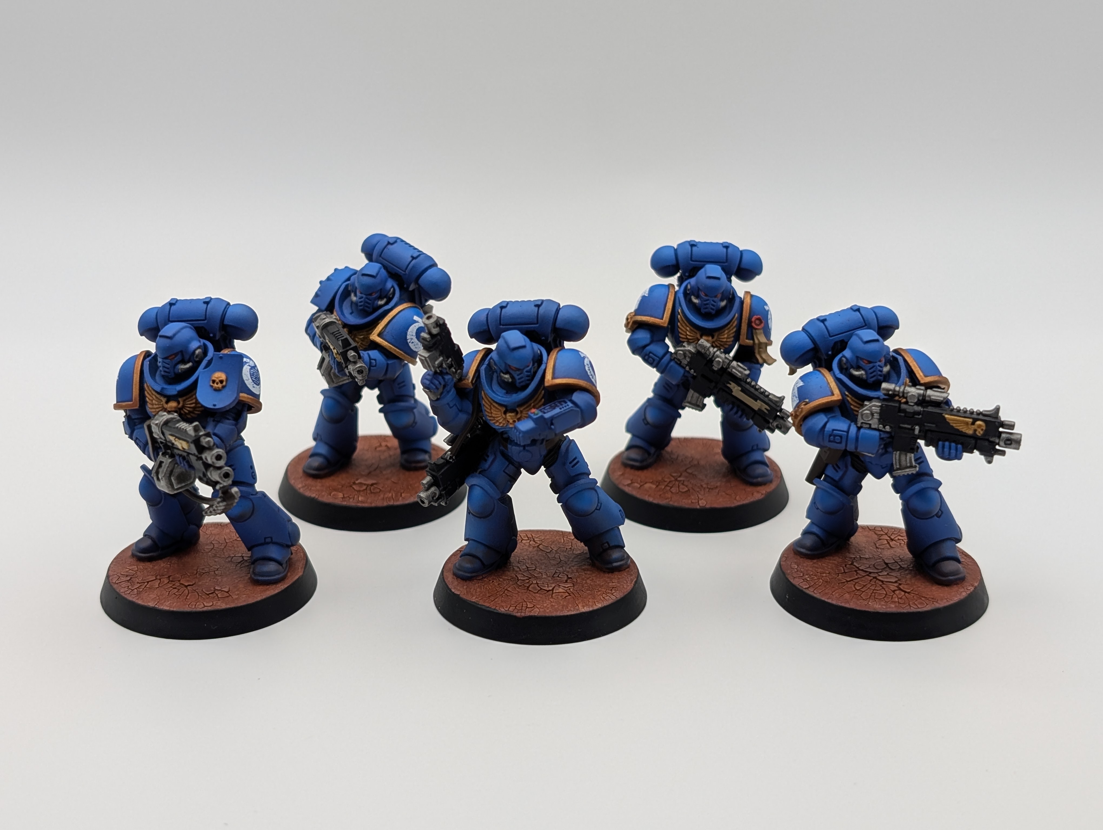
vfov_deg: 29.7
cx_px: 552
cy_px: 415
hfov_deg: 38.9
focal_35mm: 49
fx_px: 1564
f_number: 1.68
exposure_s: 1/53.7
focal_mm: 6.9
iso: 24
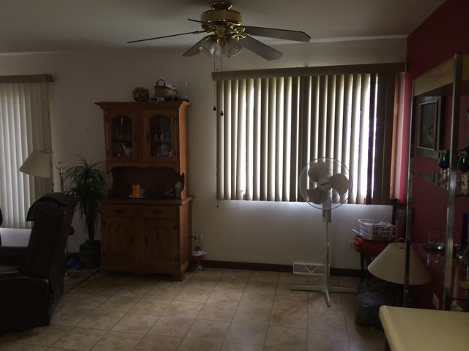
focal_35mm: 30
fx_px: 406
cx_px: 234
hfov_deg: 60.0
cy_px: 176
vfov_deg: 46.8
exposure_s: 1/30
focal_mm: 4.12
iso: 160
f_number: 2.2
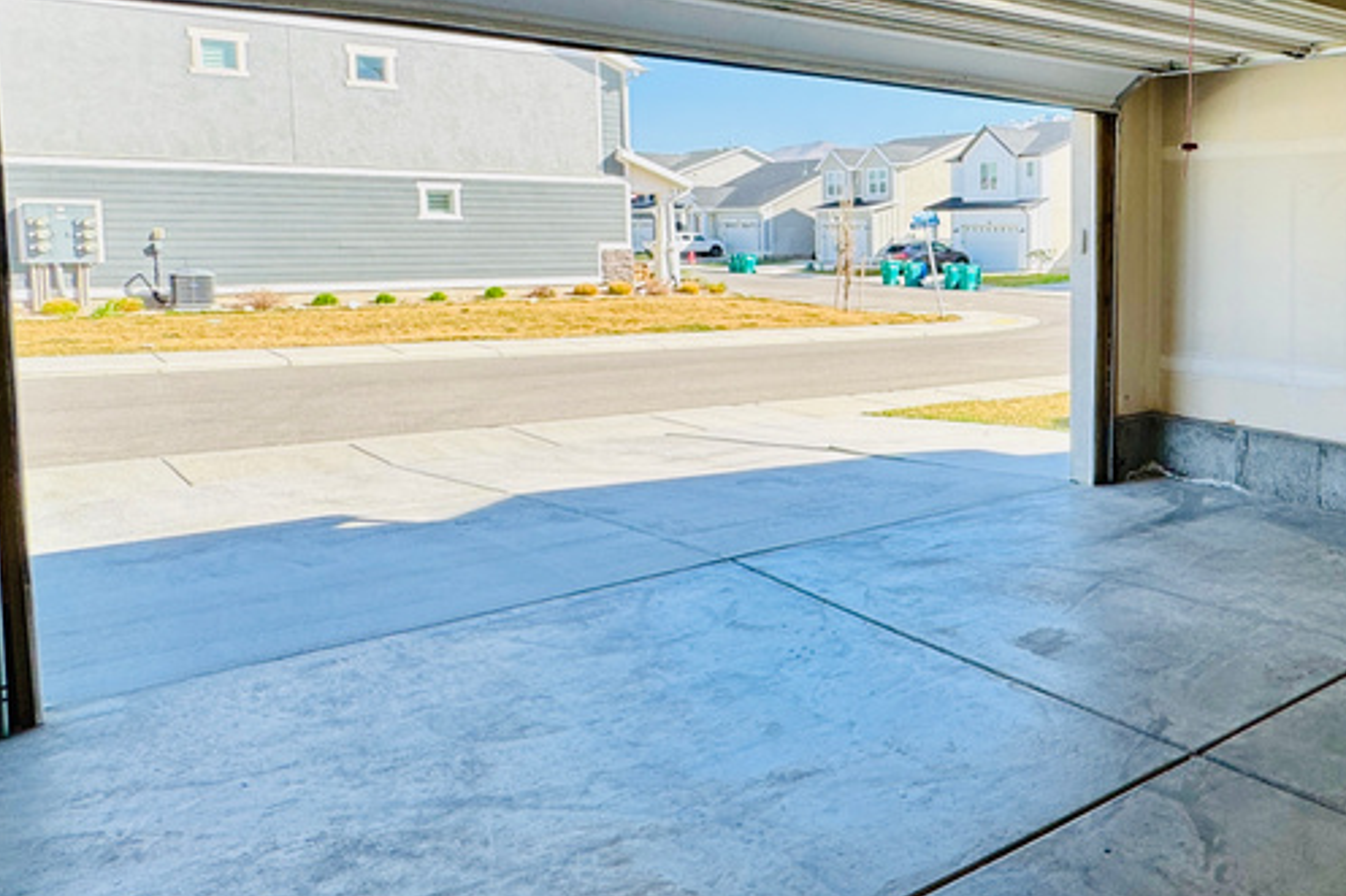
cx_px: 1148
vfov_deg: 43.2
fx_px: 1121
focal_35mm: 30
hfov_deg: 55.7
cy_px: 325
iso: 40
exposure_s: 1/620
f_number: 2.2
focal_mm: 2.22
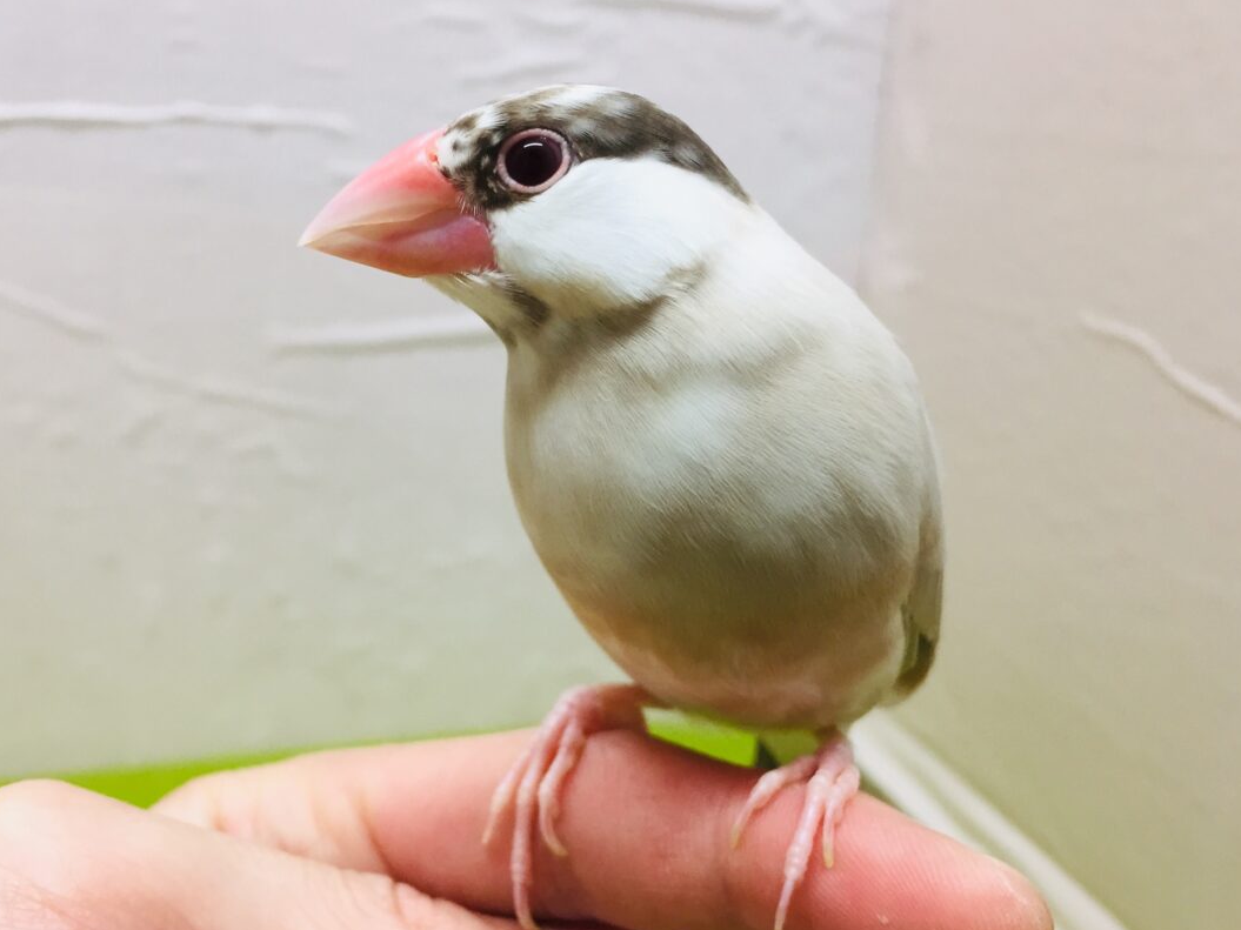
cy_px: 469
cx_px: 606
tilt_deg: -16.5
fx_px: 1183
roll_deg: -1.7
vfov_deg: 42.9
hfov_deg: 55.4
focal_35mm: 33
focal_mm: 4.15
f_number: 2.2
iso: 40
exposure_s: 1/30
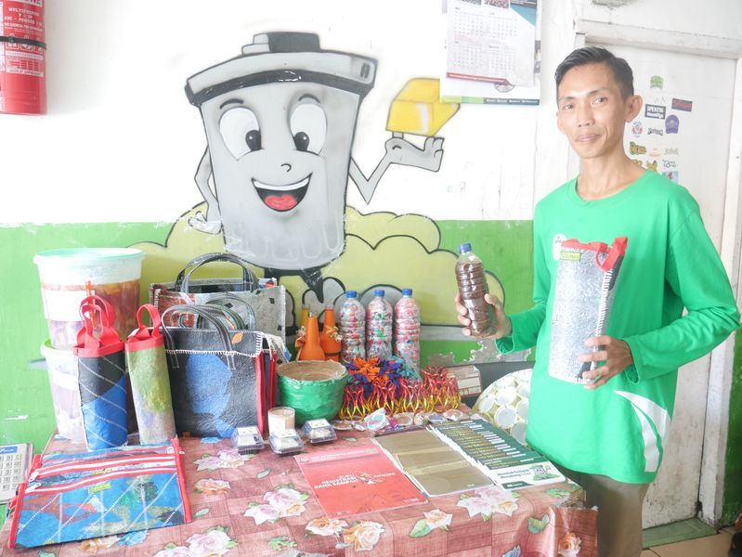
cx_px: 371
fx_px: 600
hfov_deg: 63.4
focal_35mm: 28
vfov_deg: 49.8
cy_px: 278
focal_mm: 14
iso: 400
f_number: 3.6
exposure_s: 1/10
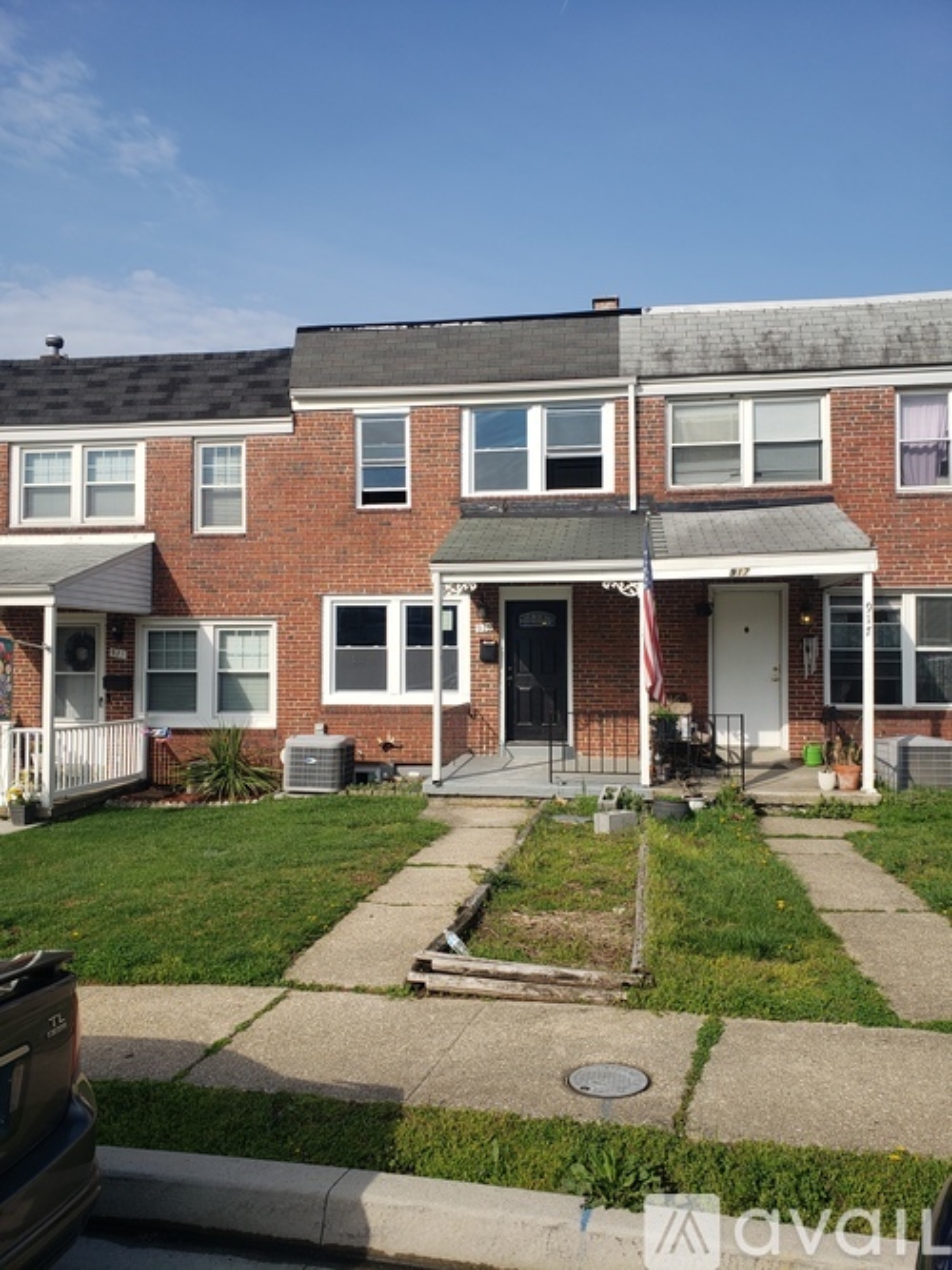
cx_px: 476
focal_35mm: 26
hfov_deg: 53.0
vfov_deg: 67.3
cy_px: 635
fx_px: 954
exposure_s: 1/1529
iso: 50
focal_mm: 4.3
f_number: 2.4
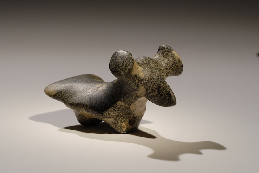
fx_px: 2160
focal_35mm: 300
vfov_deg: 4.6
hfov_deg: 6.9
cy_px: 86
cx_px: 130
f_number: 16
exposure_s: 1/2.5
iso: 100
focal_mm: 200
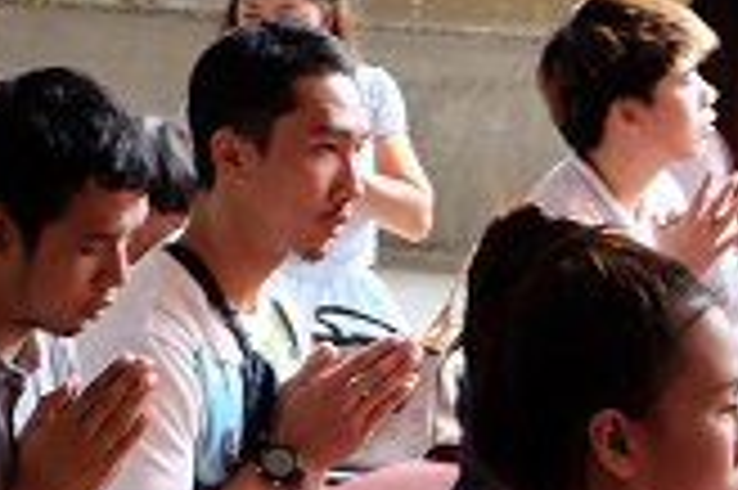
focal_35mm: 210
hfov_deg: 9.4
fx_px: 4301
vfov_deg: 6.4
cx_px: -495
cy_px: 888
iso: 640
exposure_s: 1/15
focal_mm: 28.9
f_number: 5
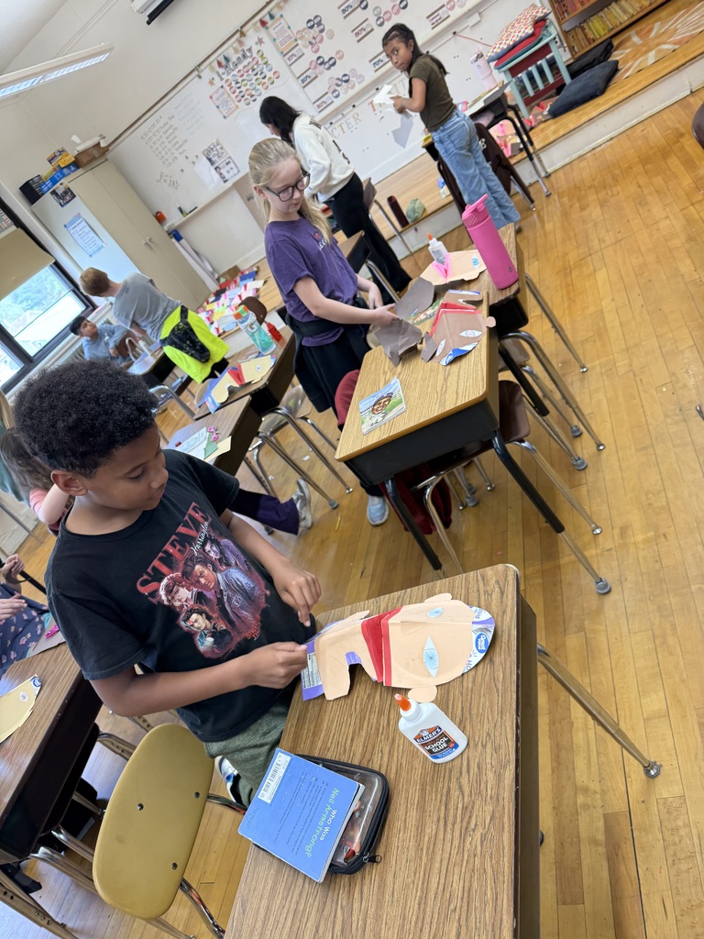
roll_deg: +37.0
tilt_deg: -25.7
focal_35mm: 24
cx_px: 352
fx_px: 651
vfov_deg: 71.6
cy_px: 470
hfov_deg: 56.8
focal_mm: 6.76
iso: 125
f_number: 1.78
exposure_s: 1/120
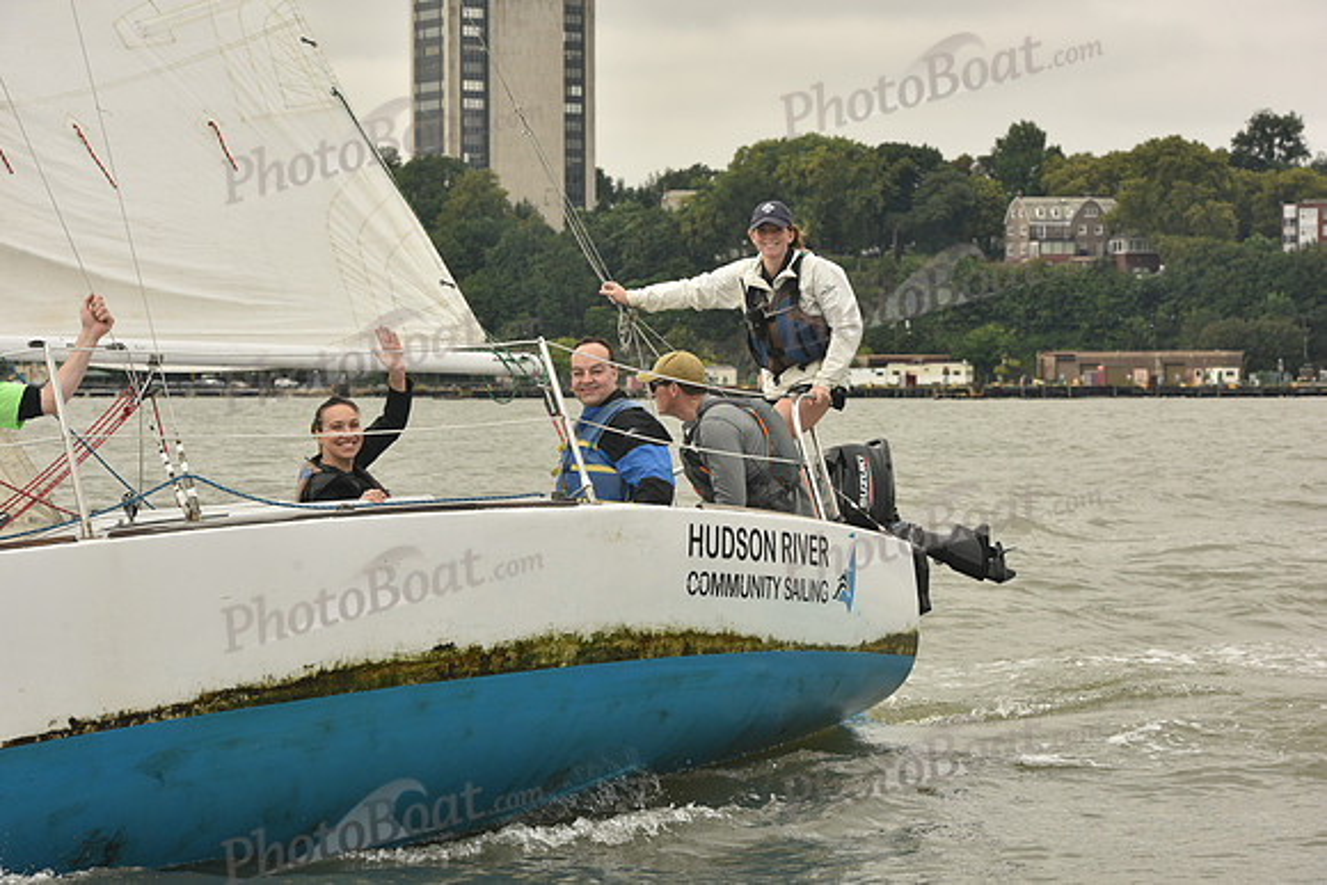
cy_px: 442
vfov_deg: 13.4
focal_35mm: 102
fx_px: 3761
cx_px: 664
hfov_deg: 20.0
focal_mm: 102
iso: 400
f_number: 10
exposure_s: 1/800
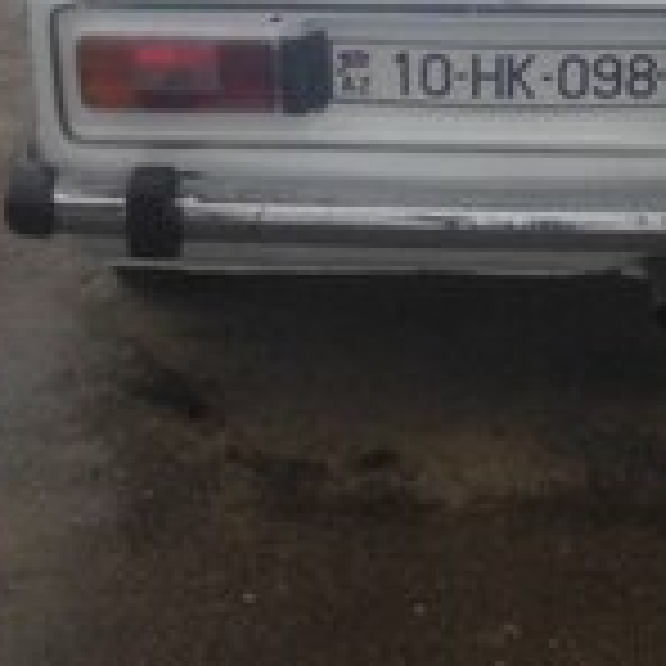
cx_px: 558
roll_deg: +1.7
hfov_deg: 17.6
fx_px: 2133
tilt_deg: -5.6
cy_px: -130
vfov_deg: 17.0
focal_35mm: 98
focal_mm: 4.12
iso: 50
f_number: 2.4
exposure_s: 1/475
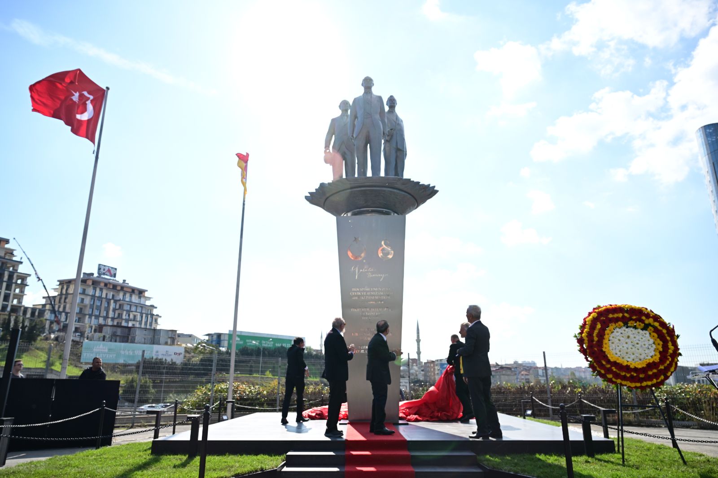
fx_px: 479
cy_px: 239
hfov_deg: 73.8
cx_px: 359
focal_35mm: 24
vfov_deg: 53.1
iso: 250
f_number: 5
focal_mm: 24
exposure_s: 1/1000
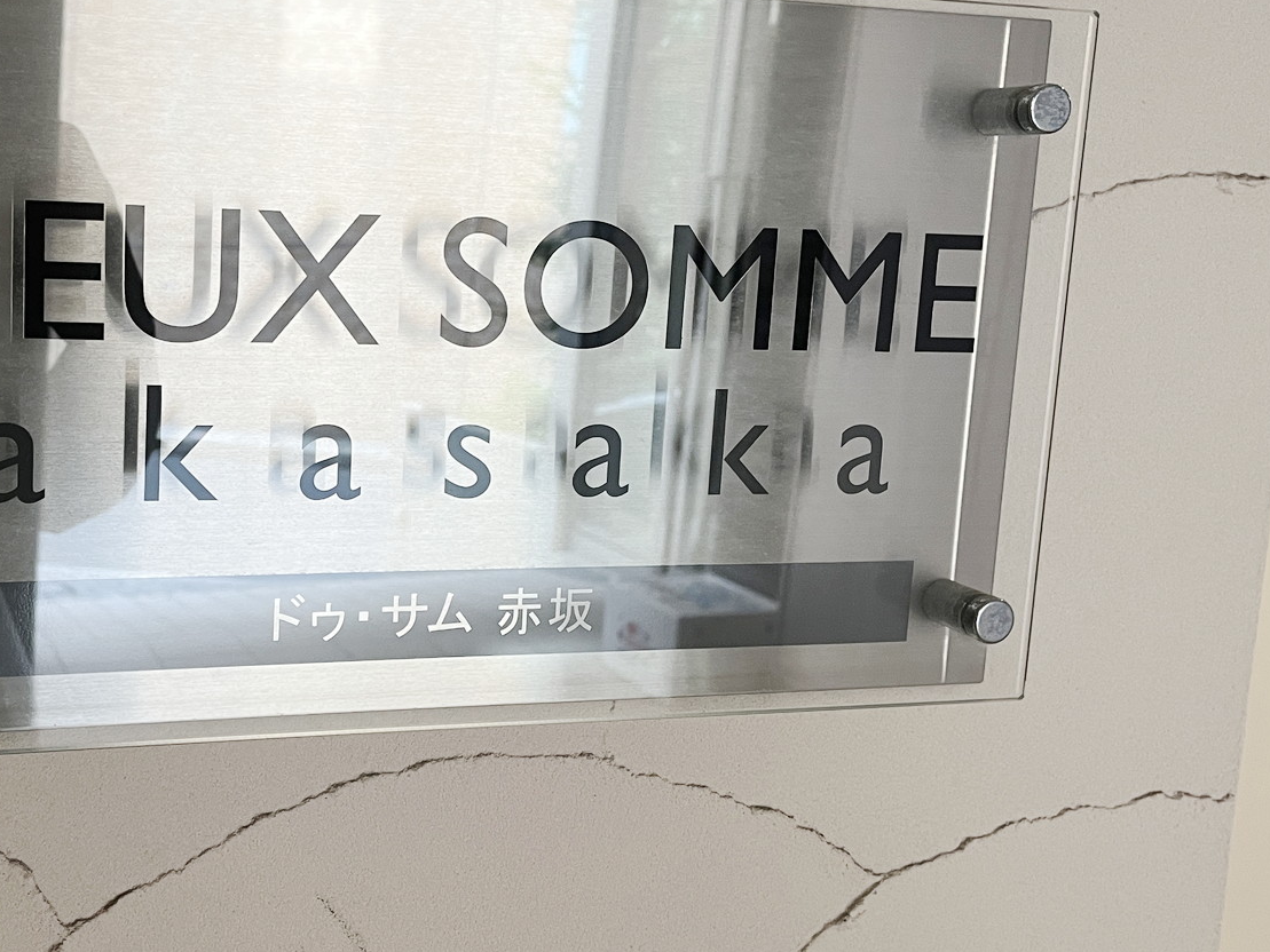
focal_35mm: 45
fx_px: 1651
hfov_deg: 41.1
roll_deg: -2.8
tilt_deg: -9.6
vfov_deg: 32.2
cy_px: 443
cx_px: 350
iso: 125
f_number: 1.6
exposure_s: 1/95
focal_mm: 5.1
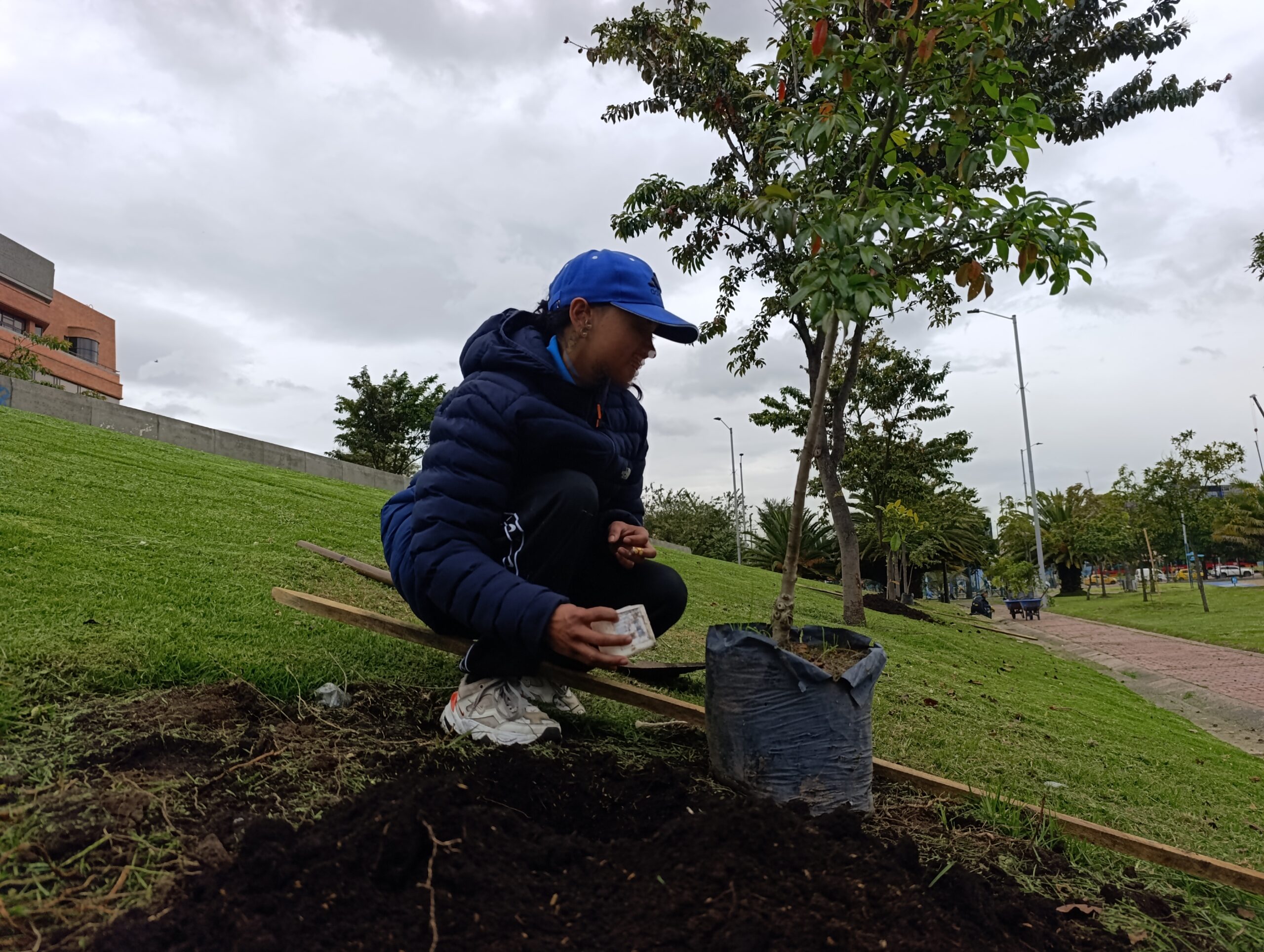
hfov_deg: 73.8
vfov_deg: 59.0
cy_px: 476
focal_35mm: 23
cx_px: 632
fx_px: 841
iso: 50
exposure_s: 1/552
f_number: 1.6
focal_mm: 6.14
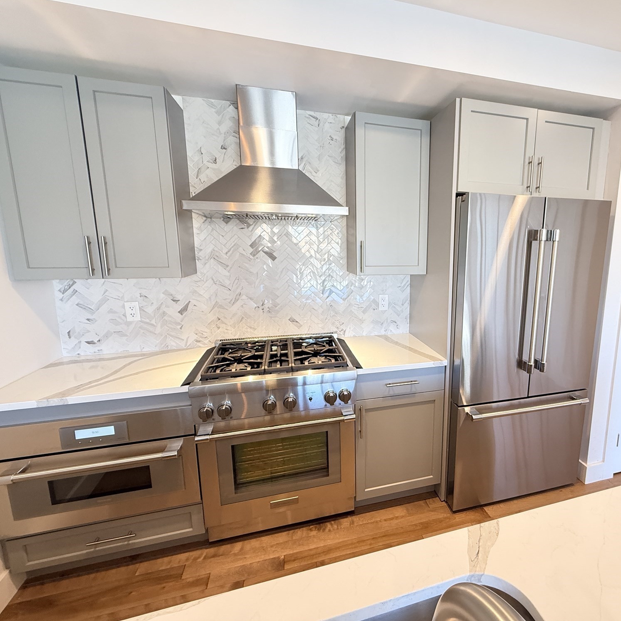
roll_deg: -0.5
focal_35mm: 17
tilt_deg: -9.8
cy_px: 304
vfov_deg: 84.0
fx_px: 345
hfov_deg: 82.2
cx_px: 393
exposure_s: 1/60
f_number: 2.2
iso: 250
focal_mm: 2.22
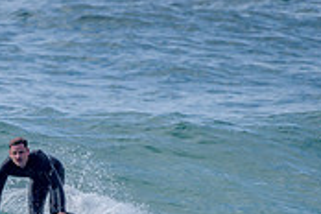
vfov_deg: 0.7
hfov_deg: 1.0
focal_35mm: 2046
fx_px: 18242
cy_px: 184
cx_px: 44
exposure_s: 1/2000
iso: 200
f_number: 5.6
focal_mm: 500
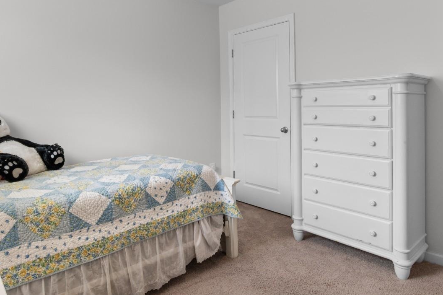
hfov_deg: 76.1
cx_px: 217
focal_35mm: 23
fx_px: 283
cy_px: 104
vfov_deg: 54.2
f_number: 5
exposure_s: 1/15
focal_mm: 10
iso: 100
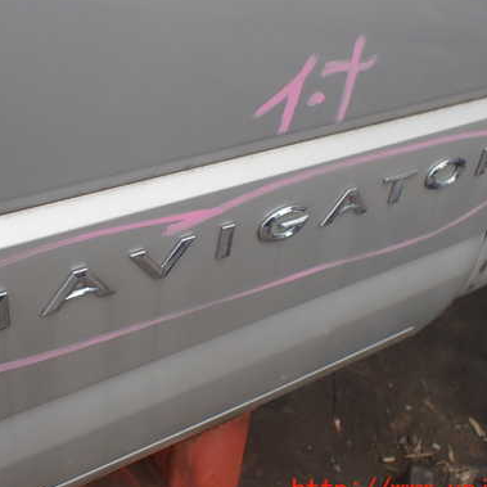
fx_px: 669
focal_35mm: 42
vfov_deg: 40.0
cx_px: 197
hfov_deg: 39.9
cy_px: 218
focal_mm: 5.4
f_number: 3.2
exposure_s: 1/125
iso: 100
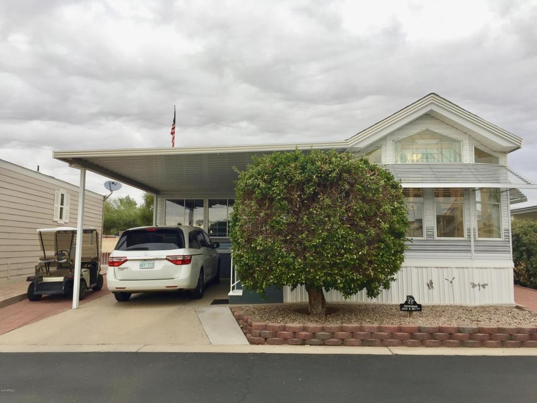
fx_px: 450
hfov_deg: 61.7
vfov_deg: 48.2
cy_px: 202
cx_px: 268
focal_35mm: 29
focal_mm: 4.15
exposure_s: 1/120
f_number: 2.2
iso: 32
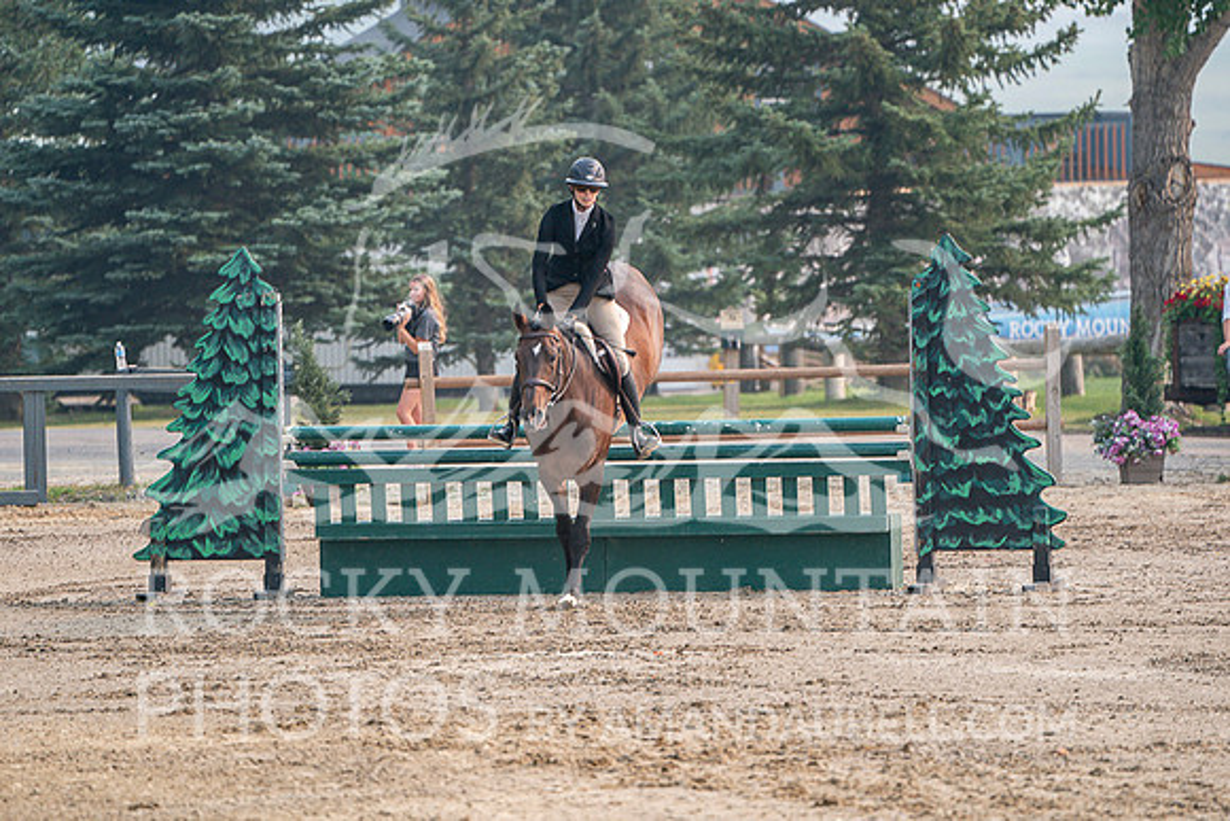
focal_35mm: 297
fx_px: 10149
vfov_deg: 4.6
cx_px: 615
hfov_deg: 6.9
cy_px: 410
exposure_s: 1/640
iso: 500
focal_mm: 297
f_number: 5.6
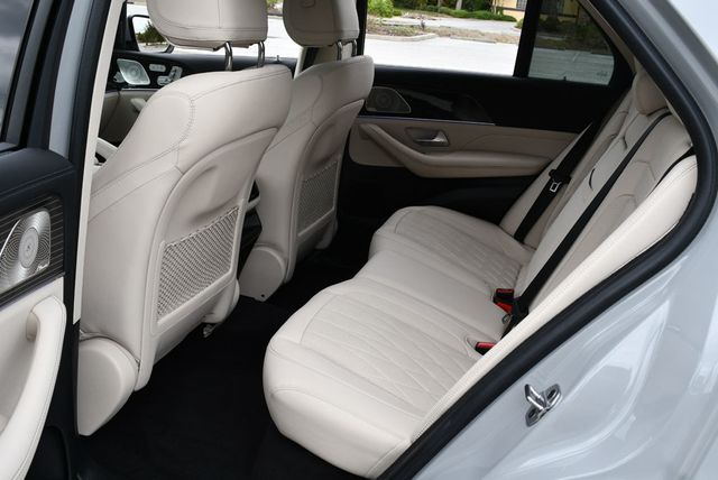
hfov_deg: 53.1
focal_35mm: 36
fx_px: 719
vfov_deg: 36.9
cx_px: 359
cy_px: 240
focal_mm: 18
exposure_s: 1/250
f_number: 7.1
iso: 200
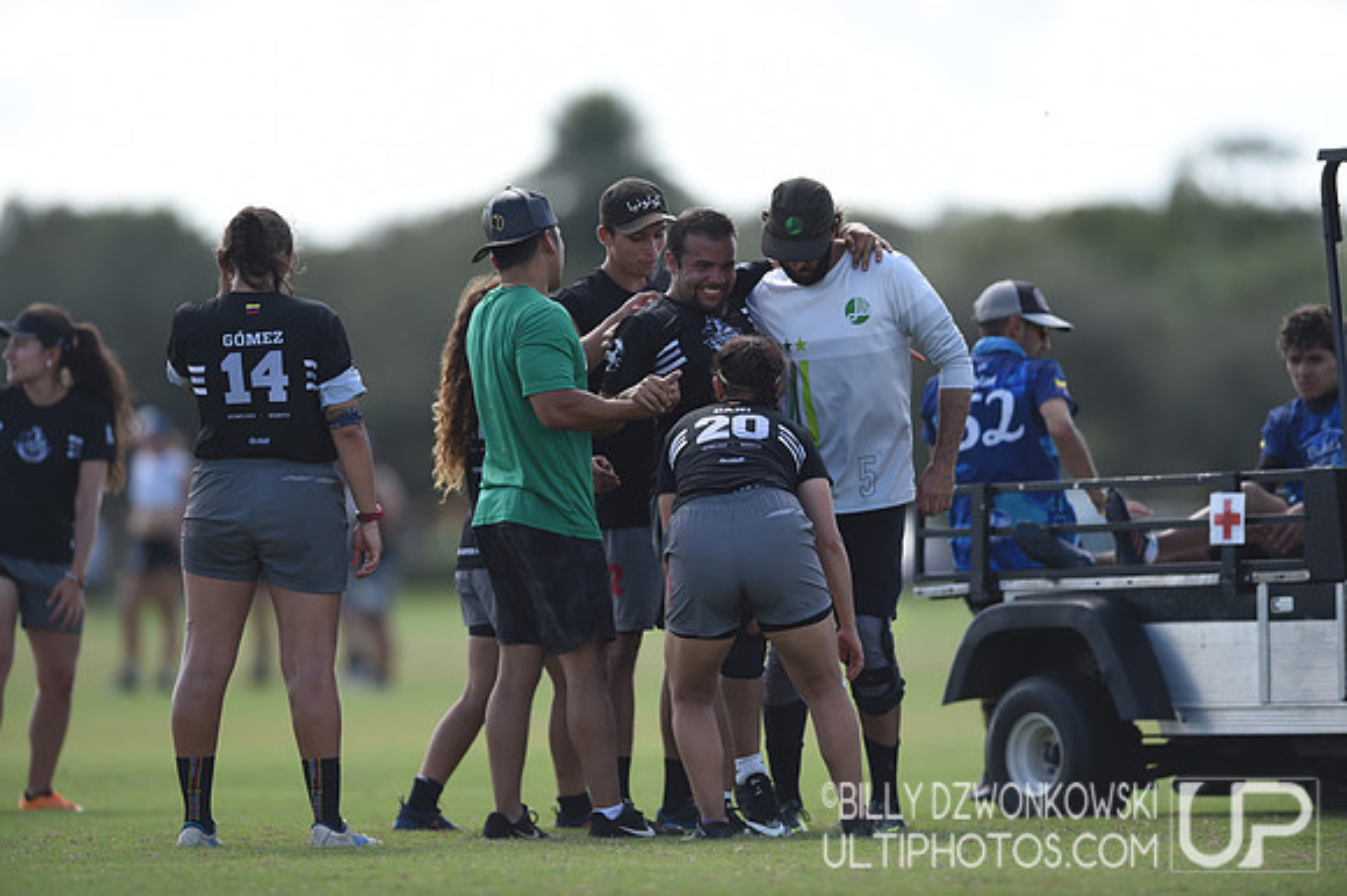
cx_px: 674
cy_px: 448
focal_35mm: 400
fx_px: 14958
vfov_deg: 3.4
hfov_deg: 5.2
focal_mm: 400
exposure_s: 1/800
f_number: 2.8
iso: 100
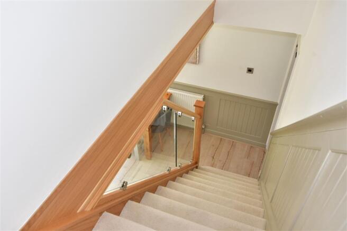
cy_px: 116
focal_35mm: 30
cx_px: 174
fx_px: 289
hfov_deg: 61.9
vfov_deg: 43.6
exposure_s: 1/80
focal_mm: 20
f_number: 7.1
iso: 400
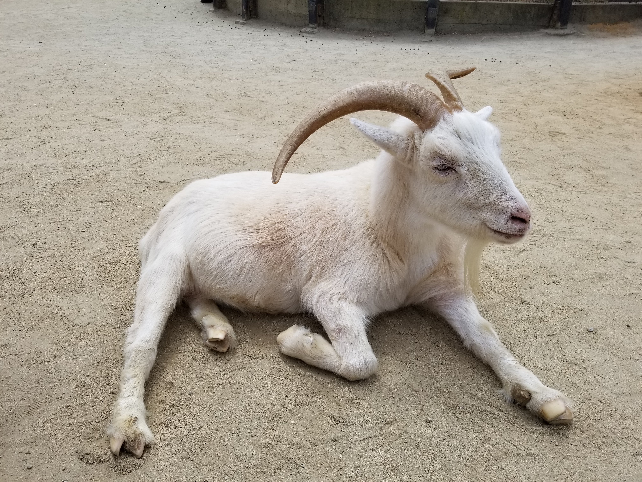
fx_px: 482
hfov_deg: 67.3
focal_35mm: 26
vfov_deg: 53.1
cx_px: 321
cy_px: 241
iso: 50
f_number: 1.7
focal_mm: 4.25
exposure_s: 1/4056
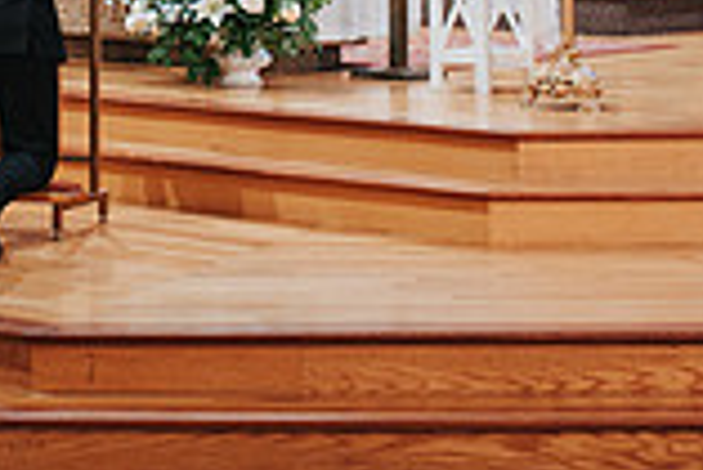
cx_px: -25
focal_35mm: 145
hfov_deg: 13.9
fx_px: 2834
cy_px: -269
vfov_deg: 9.2
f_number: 2.8
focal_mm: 35
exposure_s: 1/125
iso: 800
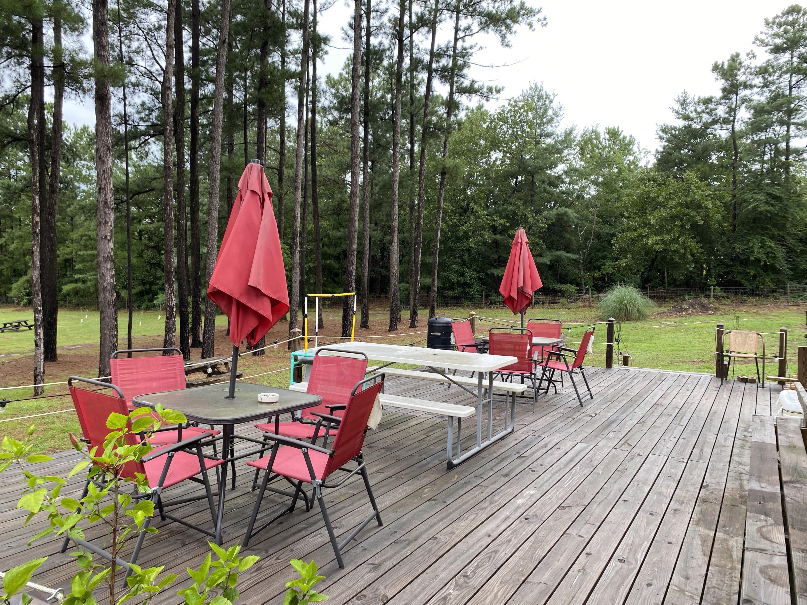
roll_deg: -2.1
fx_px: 606
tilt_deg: -3.6
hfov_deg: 67.3
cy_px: 302
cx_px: 404
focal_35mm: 26
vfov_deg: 53.1
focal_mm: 4.25
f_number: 1.8
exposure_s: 1/184
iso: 32
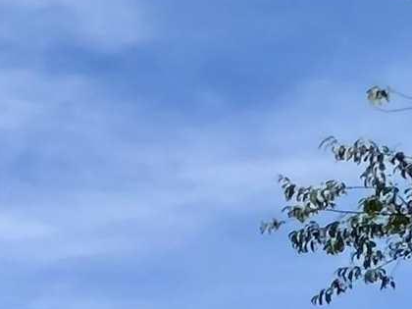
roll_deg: -2.1
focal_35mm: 95
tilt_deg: +2.6
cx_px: -742
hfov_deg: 12.3
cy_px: 712
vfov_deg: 12.6
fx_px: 1131
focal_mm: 1.57
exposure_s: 1/1727
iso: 32
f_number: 1.8
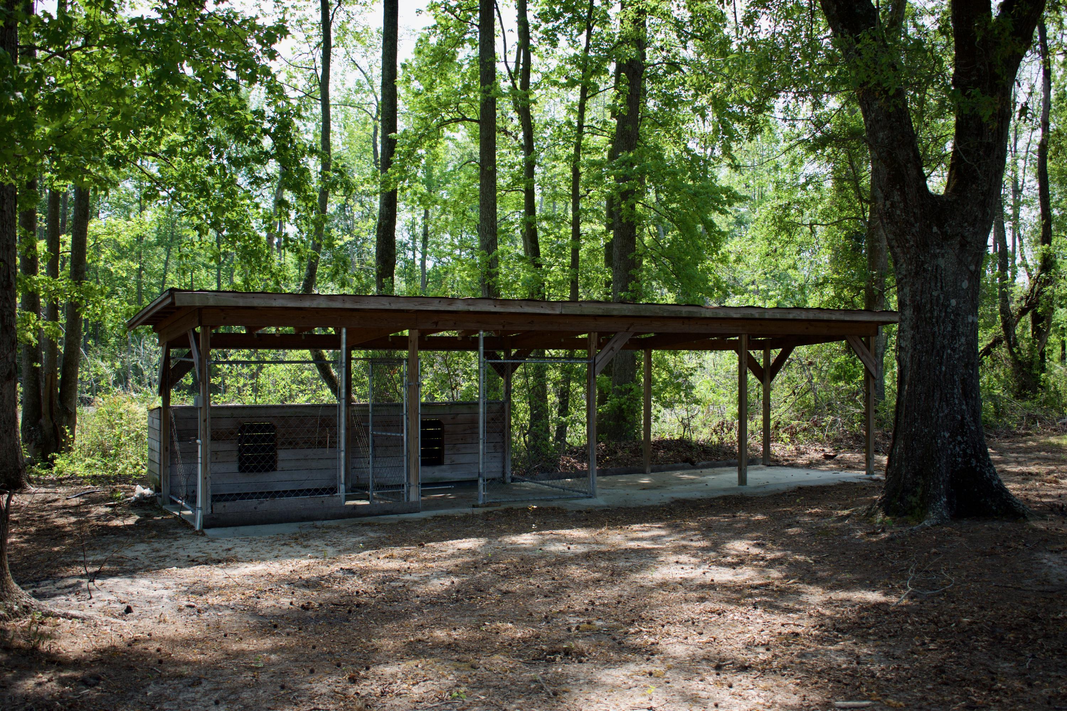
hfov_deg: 51.3
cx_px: 534
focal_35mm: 38
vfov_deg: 35.5
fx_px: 1111
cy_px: 356
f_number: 4
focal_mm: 25
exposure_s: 1/320
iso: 100
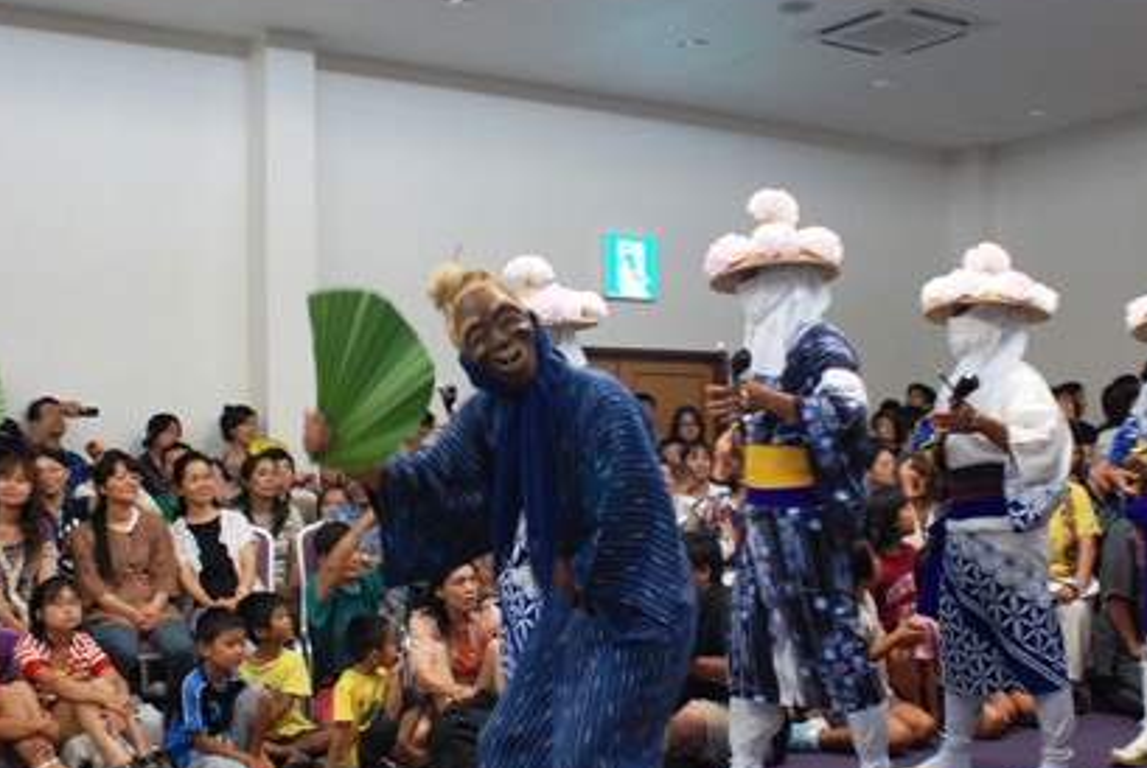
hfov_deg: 42.7
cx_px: 597
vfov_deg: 29.3
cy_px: 378
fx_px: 1468
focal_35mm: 46
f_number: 3.5
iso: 1000
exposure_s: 1/25
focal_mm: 28
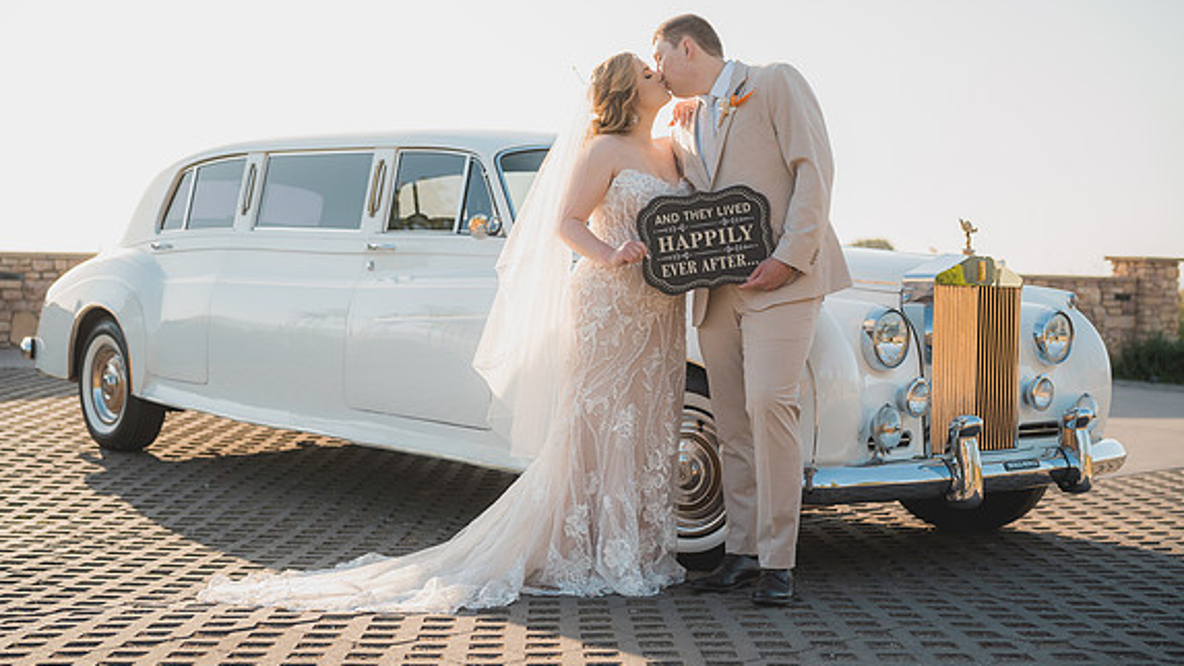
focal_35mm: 53
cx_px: 597
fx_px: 1664
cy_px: 272
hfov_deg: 39.2
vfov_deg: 22.6
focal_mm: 50
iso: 125
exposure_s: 1/800
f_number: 2.5
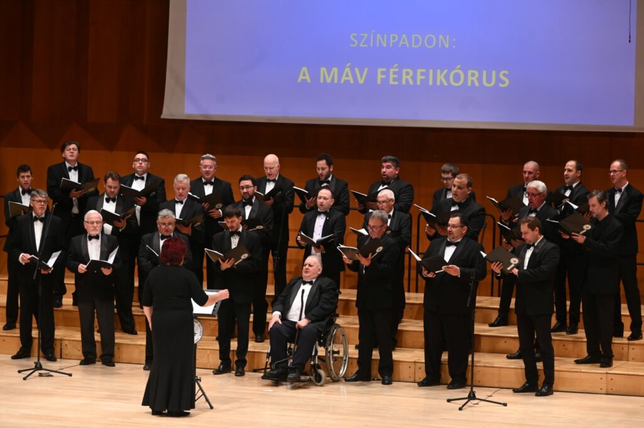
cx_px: 322
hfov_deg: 15.8
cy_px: 214
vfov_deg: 10.5
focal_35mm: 130
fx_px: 2324
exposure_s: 1/200
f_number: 4.5
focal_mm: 130
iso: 3200
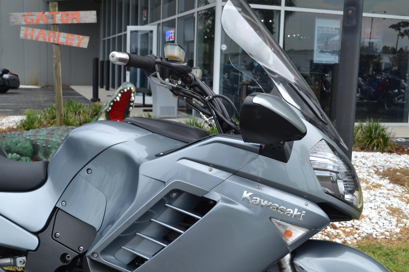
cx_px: 204
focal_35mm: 45
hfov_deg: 43.6
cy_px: 136
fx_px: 511
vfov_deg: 29.9
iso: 100
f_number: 6.3
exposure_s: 1/160
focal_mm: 30
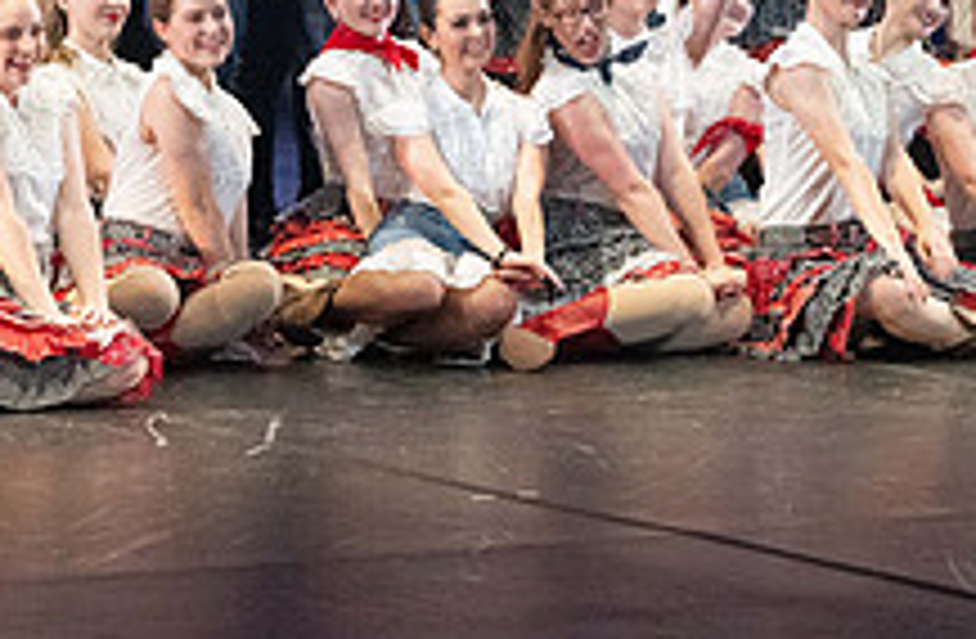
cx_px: 502
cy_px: -82
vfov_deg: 6.5
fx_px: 5553
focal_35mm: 206
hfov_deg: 10.0
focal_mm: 70
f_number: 3.5
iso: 10000
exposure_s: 1/800
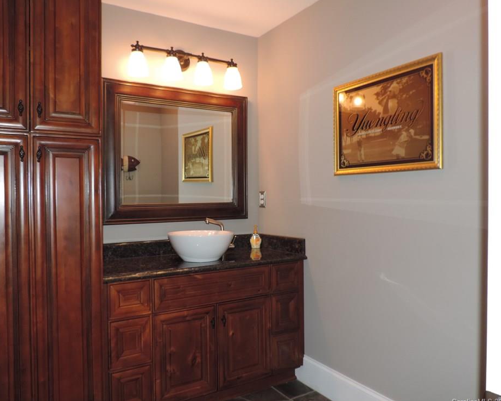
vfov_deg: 54.9
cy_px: 198
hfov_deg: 66.0
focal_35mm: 26
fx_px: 385
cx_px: 236
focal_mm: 4.3
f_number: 3
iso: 200
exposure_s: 1/30
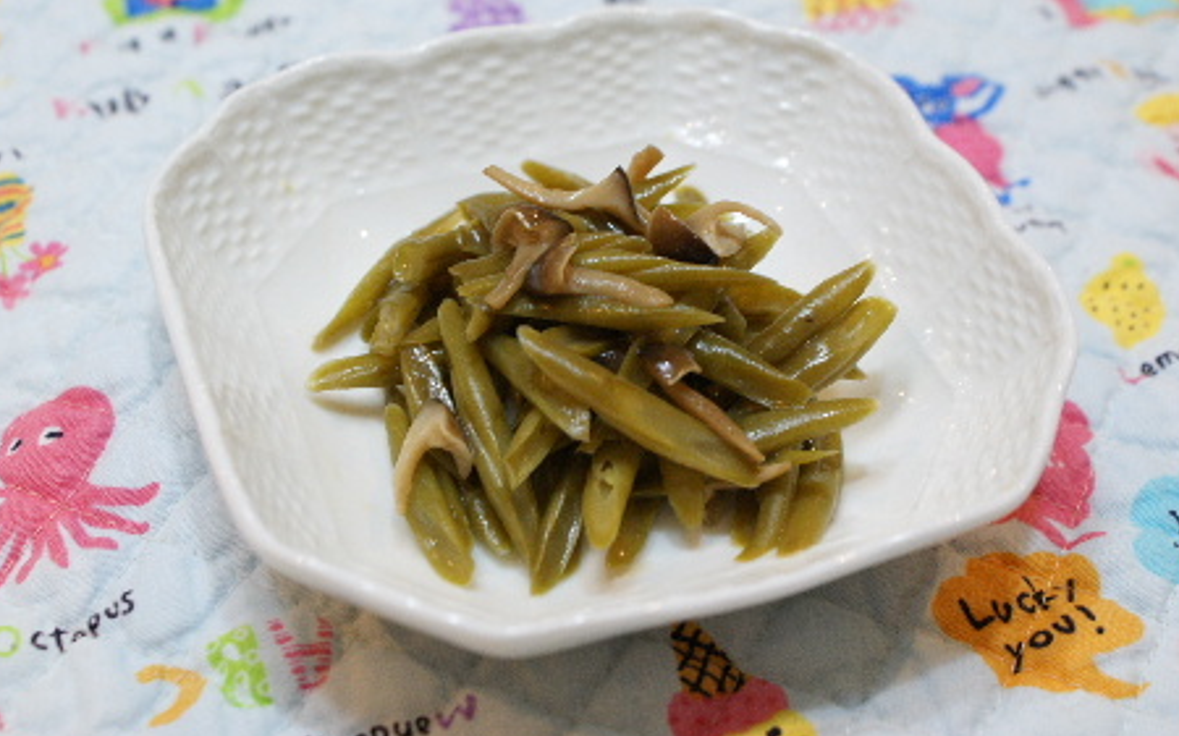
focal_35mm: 55
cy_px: 355
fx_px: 1751
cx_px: 588
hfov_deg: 37.2
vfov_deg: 23.7
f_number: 5.6
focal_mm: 35
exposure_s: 1/15
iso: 400
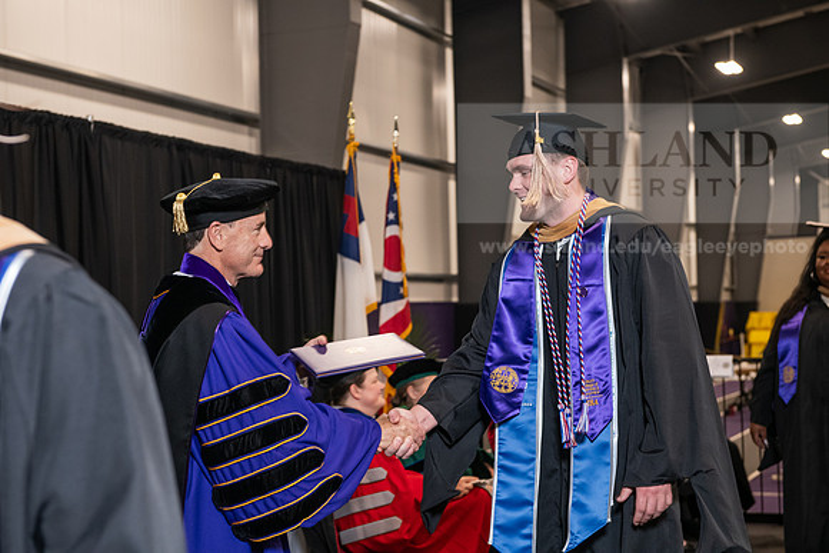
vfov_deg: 22.6
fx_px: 1382
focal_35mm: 60
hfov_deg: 33.4
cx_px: 414
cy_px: 276
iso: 2000
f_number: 5
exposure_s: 1/125
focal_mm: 60
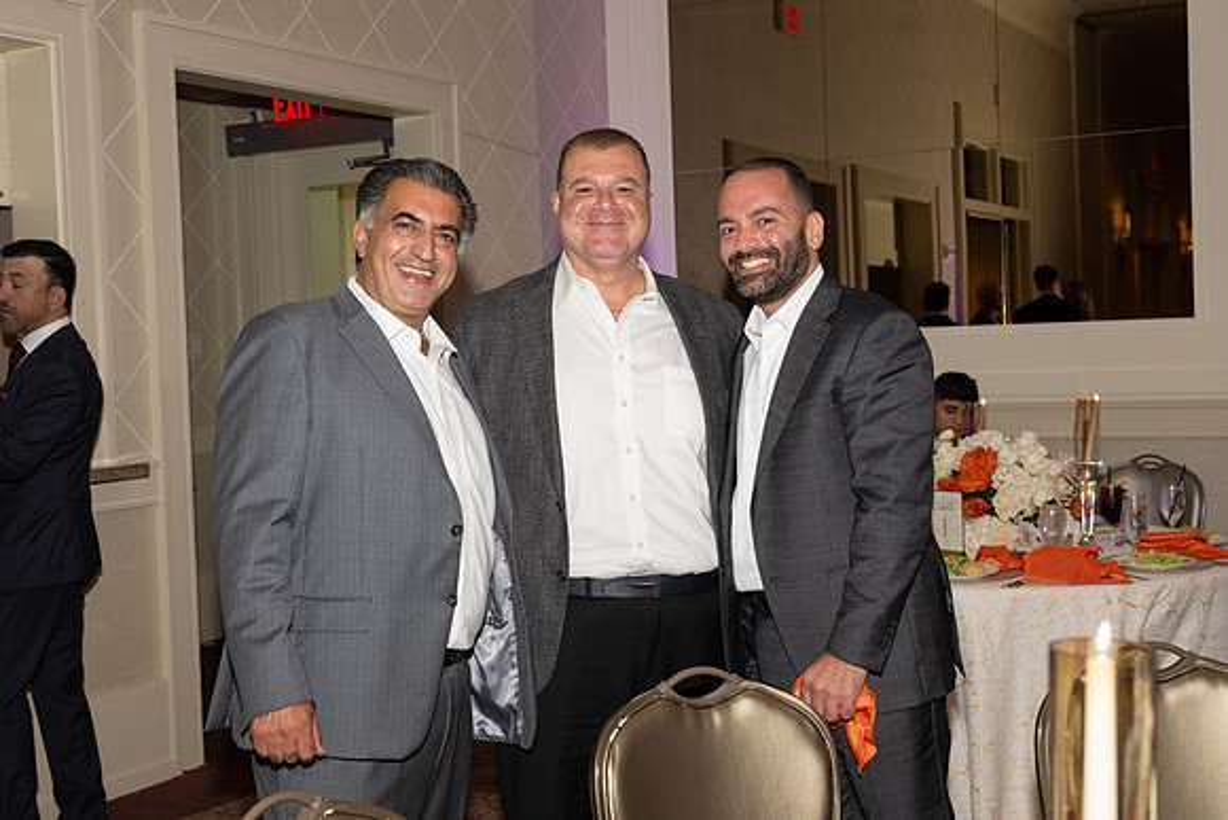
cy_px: 410
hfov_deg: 44.5
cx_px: 614
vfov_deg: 30.5
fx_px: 1501
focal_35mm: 44
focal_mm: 44
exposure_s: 1/100
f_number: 5.6
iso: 800
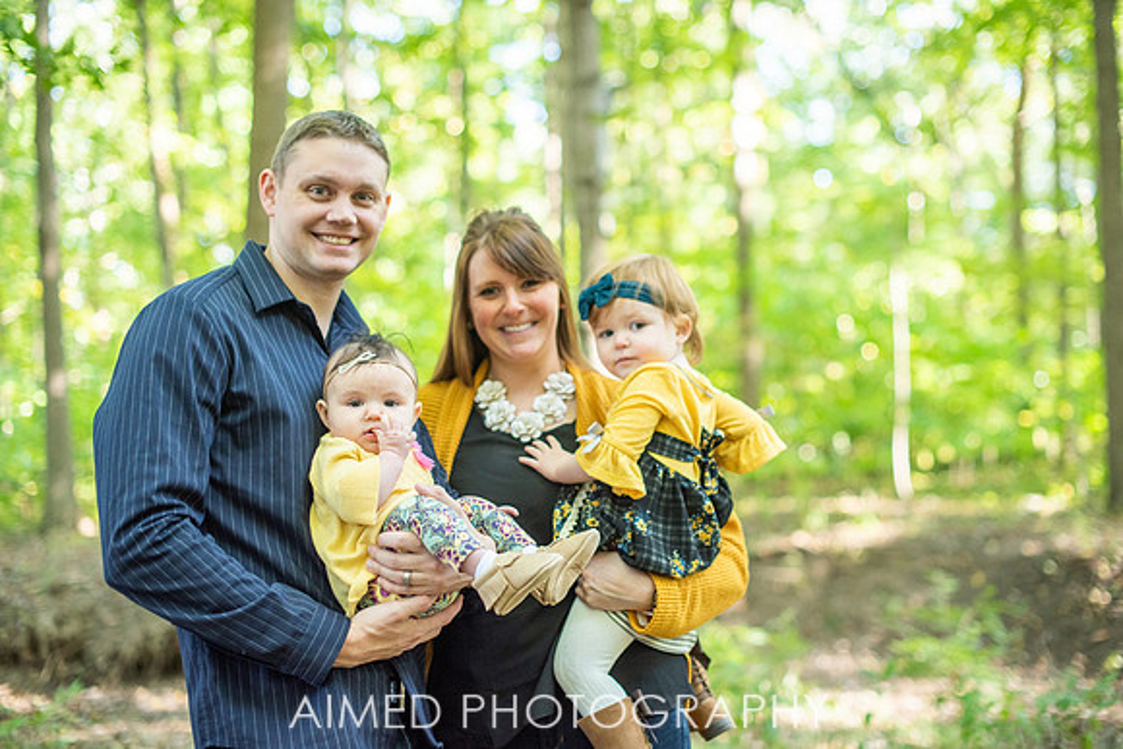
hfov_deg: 39.6
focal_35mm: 50
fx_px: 1560
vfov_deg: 27.0
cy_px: 374
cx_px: 562
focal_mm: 50
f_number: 2.2
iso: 640
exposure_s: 1/320
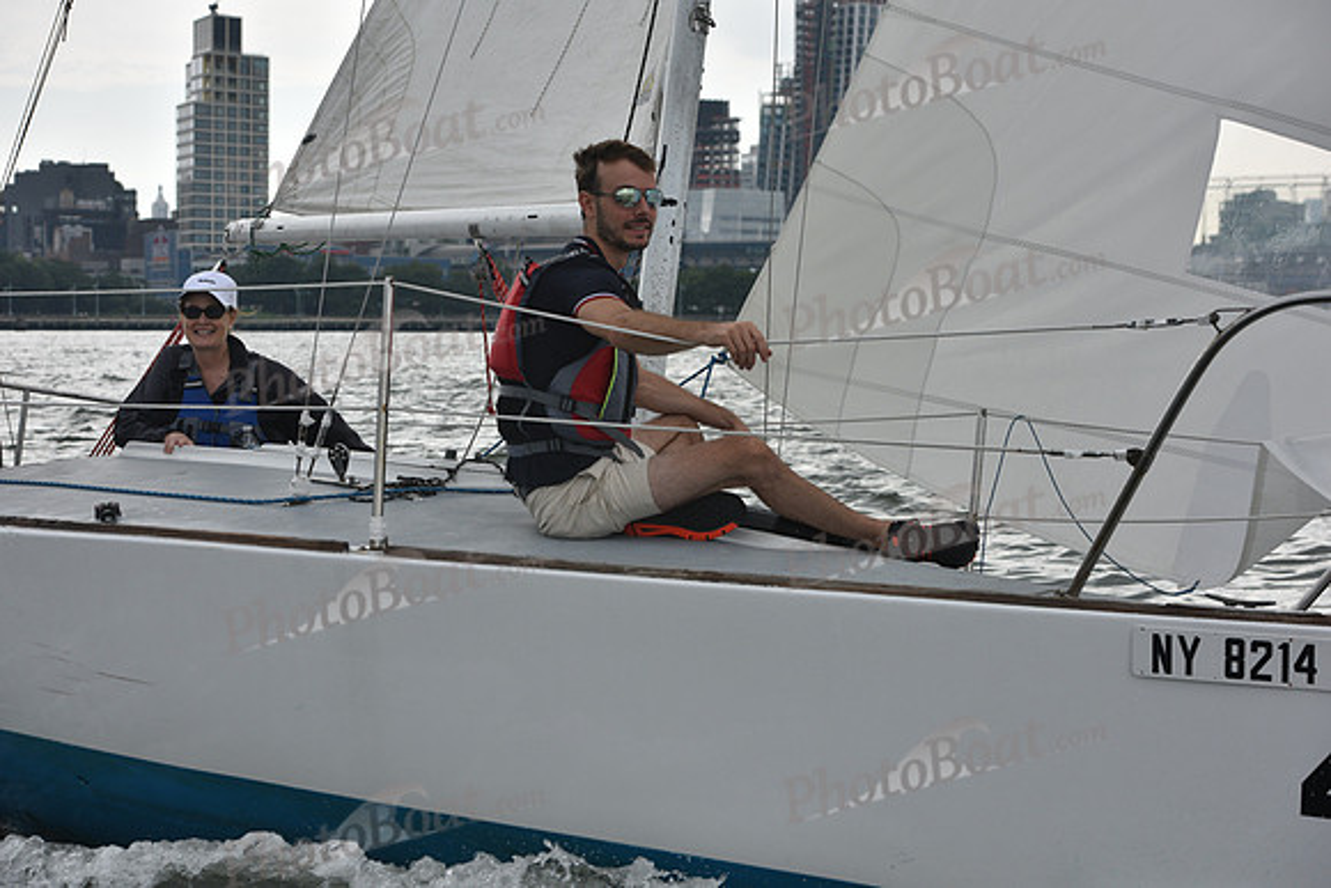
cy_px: 444
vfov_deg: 19.5
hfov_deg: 28.8
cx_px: 666
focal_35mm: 70
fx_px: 2589
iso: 320
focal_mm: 70
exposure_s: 1/1250
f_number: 6.3
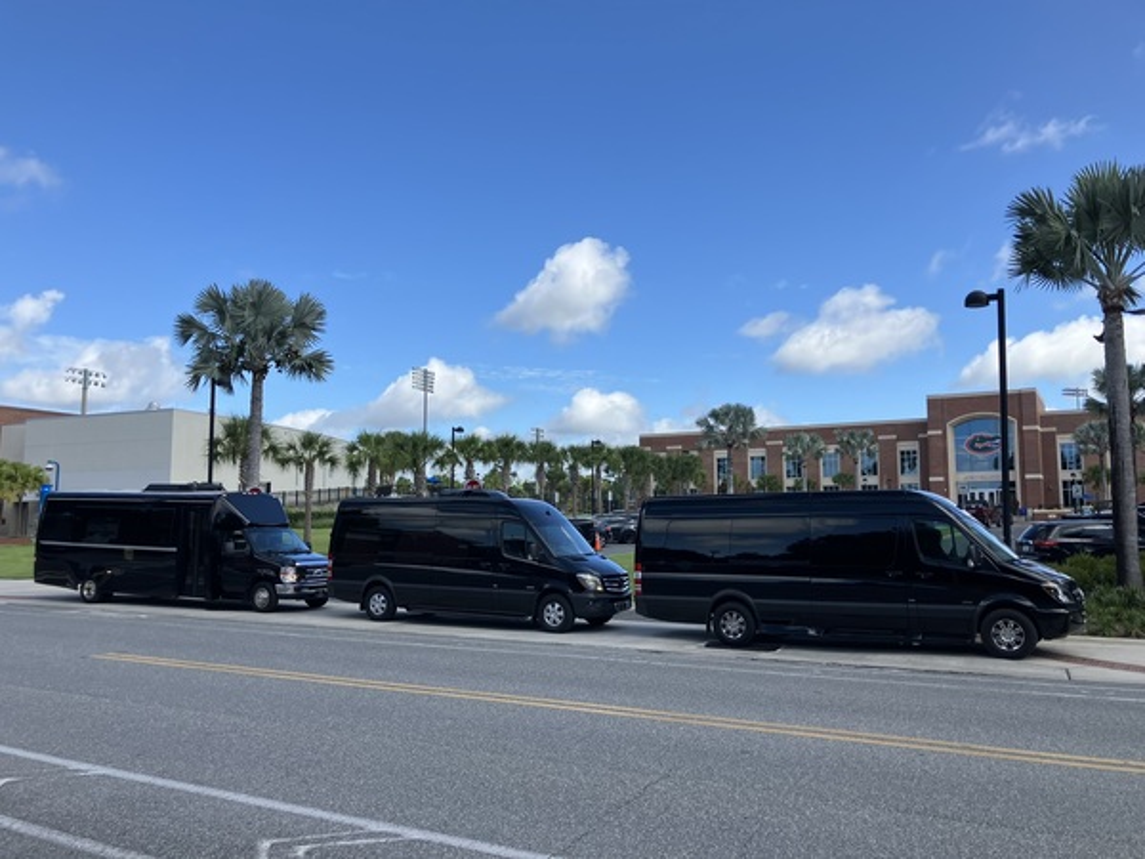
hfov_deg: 63.4
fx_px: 926
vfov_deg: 49.7
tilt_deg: +7.3
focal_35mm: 28
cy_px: 430
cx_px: 572
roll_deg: -0.1
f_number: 1.8
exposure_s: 1/1473
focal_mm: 3.99
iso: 32
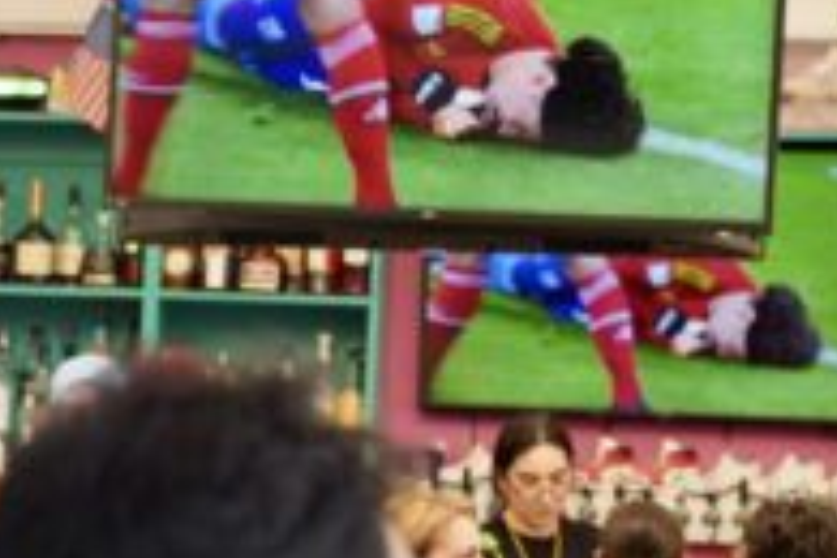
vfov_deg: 5.3
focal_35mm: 257
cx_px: -1133
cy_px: 397
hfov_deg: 7.5
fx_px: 5975
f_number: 4
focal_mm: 49
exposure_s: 1/60
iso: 250
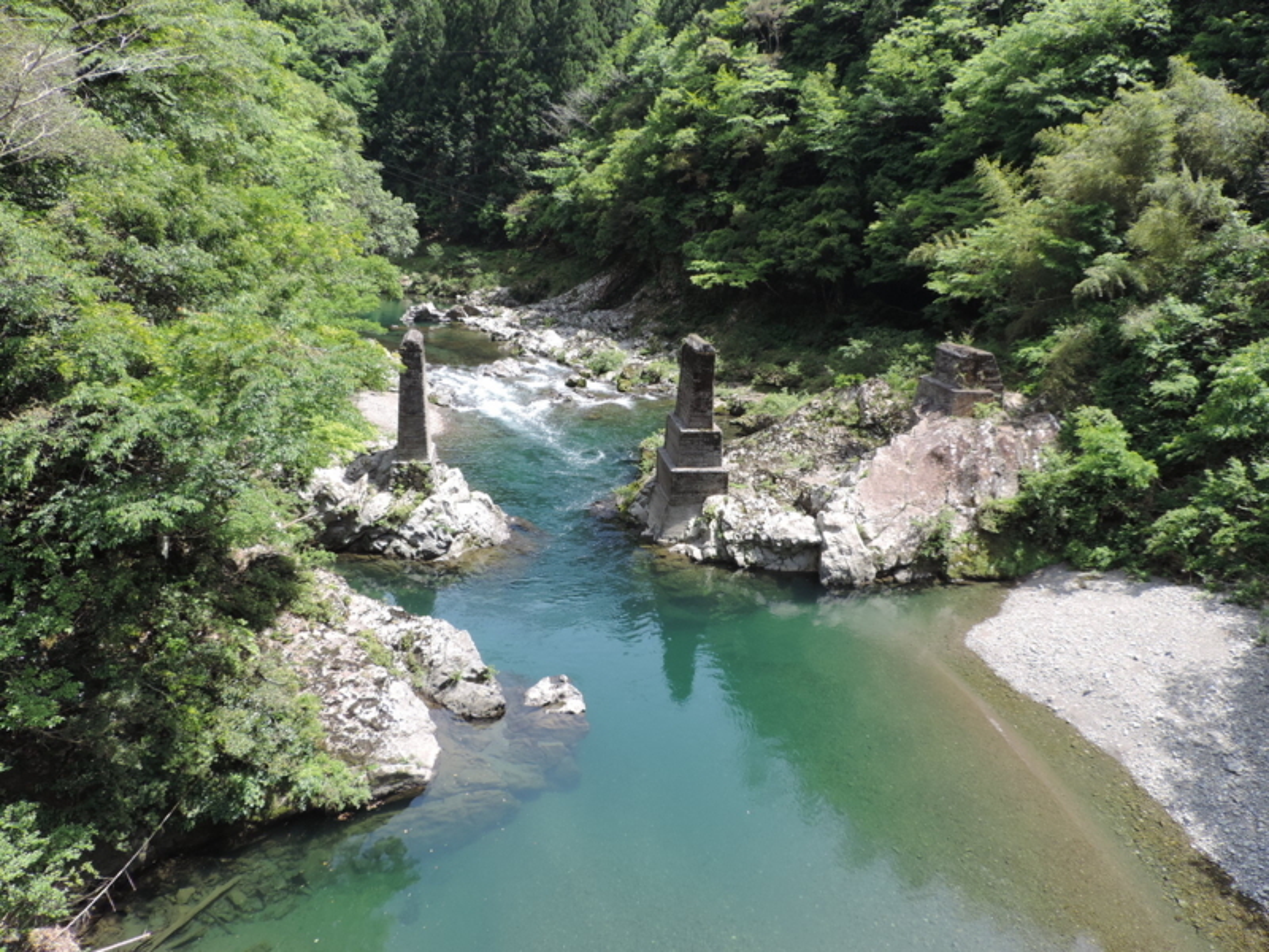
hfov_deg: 71.6
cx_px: 634
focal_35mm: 24
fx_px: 880
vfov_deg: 56.8
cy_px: 476
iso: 80
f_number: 3
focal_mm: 4.3
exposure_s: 1/320
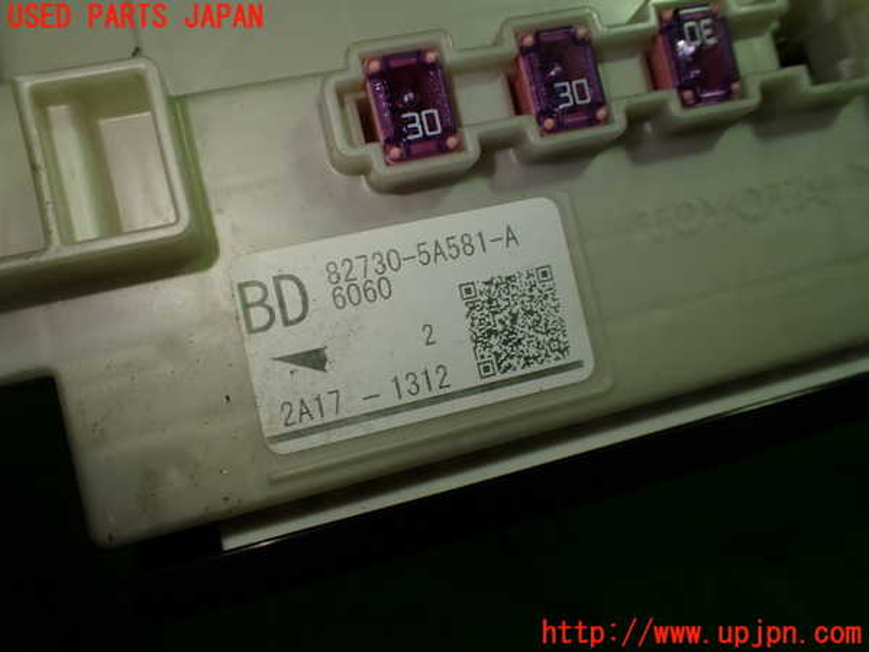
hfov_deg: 60.0
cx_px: 434
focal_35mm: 30
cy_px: 326
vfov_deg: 46.8
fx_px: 753
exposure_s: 1/125
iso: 100
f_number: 3.2
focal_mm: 5.4
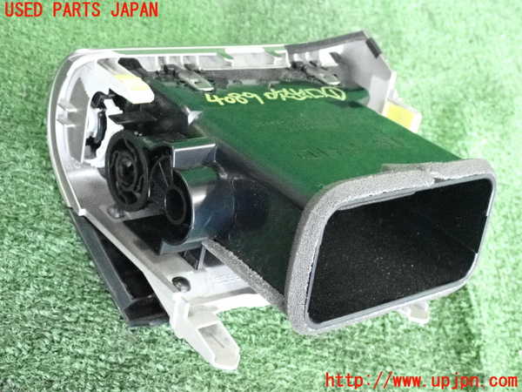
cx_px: 261
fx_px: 875
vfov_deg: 25.2
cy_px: 196
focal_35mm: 58
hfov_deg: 33.2
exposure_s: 1/125
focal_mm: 10.35
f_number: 3.5
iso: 5000
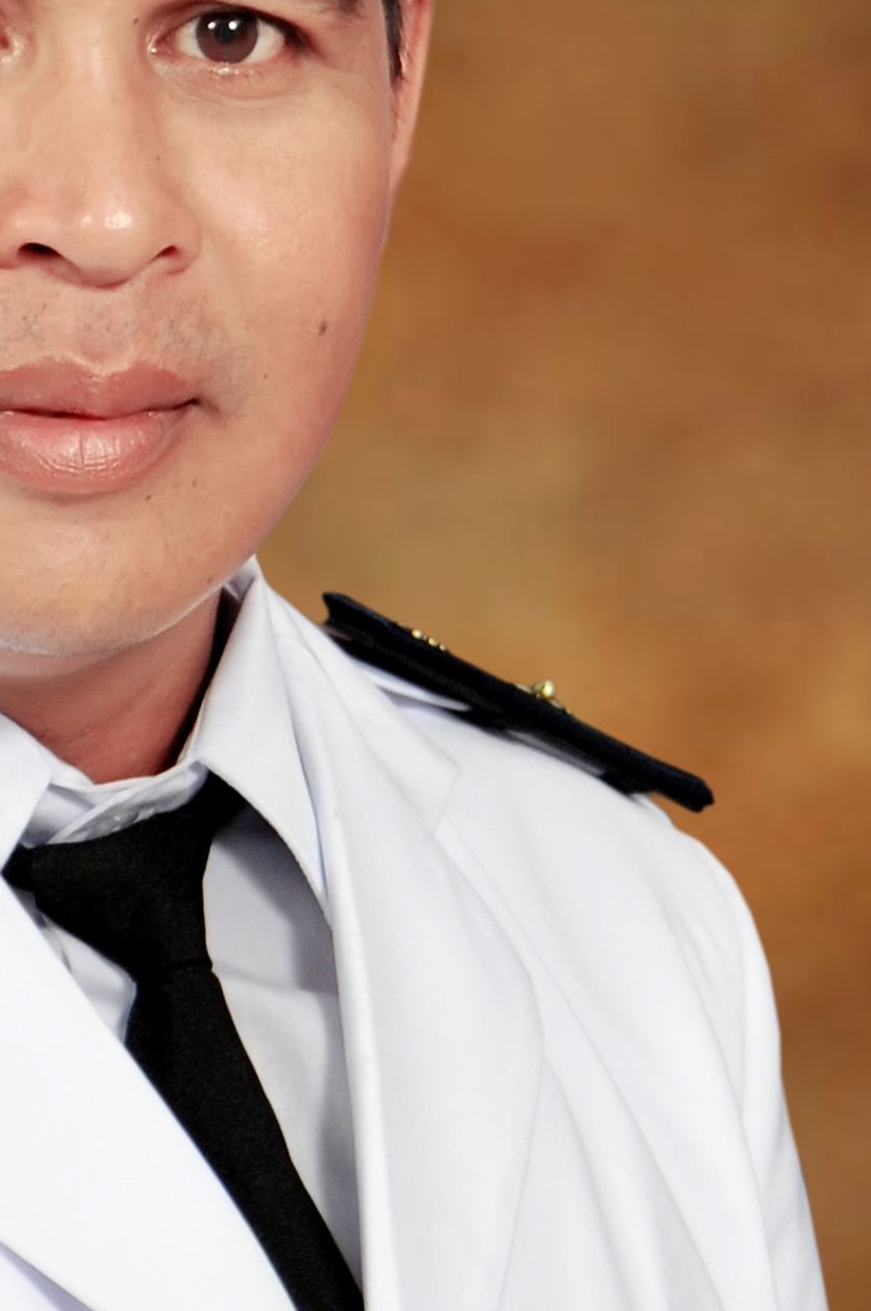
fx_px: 7169
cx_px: -71
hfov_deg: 6.9
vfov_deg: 10.4
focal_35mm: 197
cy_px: 857
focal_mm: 38
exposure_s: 1/100
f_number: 4.8
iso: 400
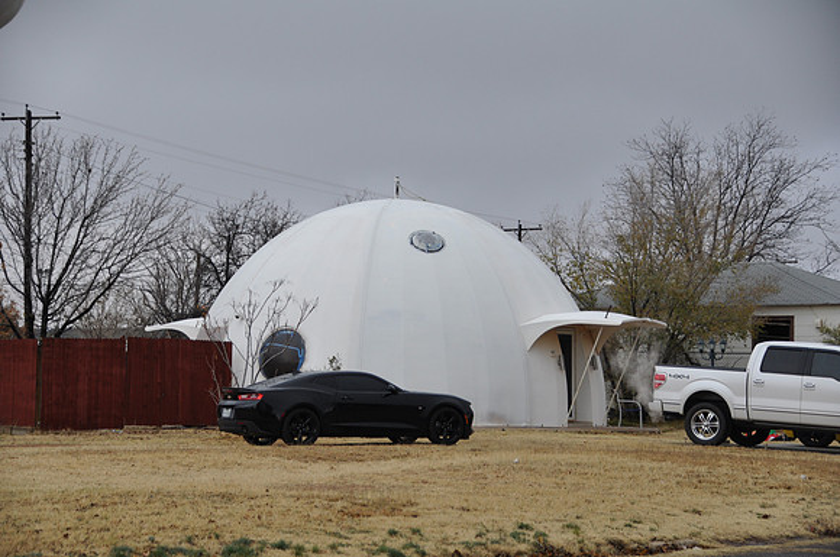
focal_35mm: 105
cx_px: 420
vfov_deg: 13.0
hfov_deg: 19.5
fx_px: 2447
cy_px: 278
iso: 360
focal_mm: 70
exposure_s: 1/500
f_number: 5.6
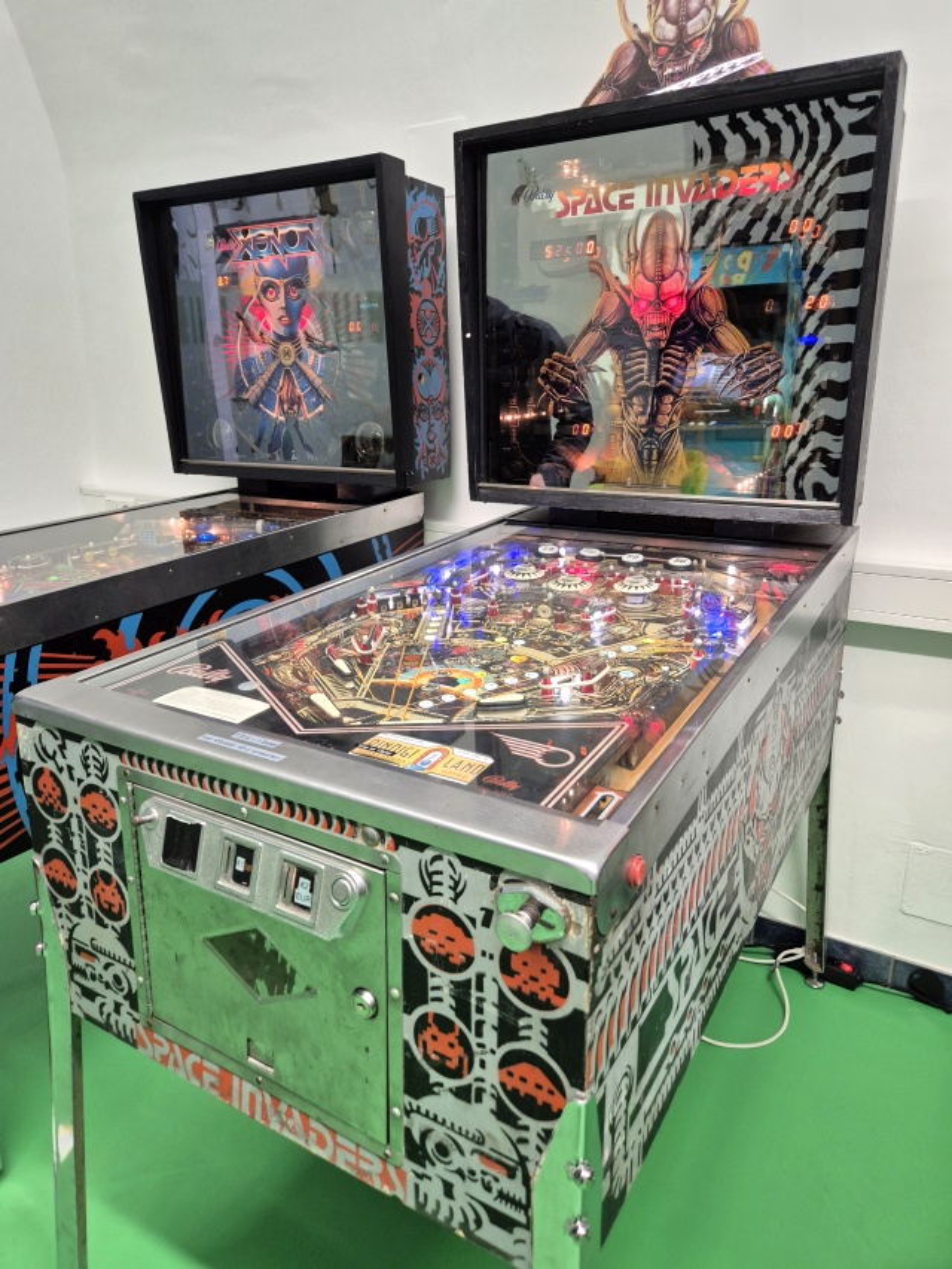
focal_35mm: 23
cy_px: 634
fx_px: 843
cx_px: 476
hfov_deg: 58.9
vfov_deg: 73.9
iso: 400
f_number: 1.8
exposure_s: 1/100
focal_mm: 5.4
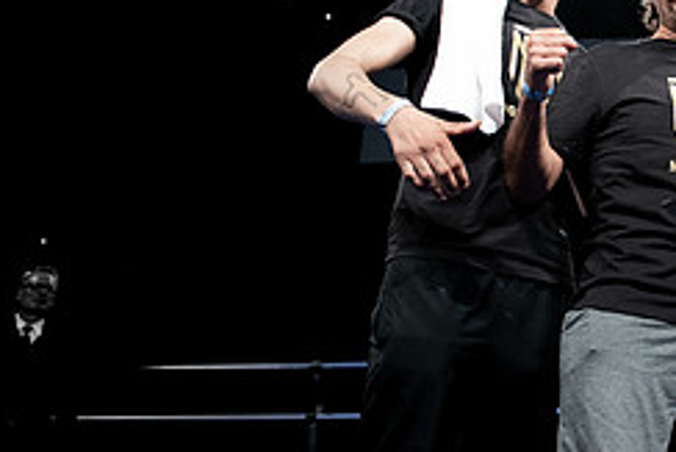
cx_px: 742
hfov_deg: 31.2
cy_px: 101
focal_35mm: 57
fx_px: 1071
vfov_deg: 23.5
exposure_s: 1/800
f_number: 2.8
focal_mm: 24
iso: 1600
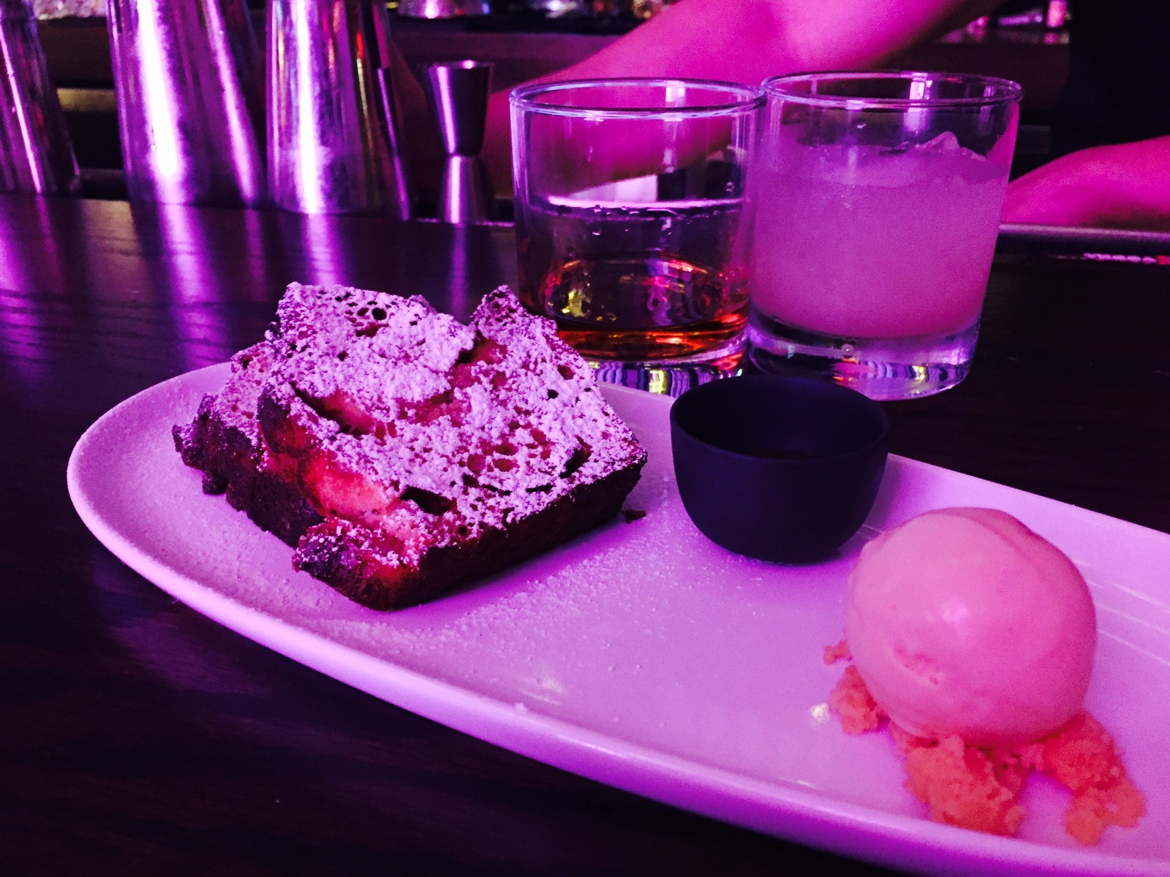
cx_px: 585
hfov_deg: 61.7
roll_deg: -0.9
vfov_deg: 48.2
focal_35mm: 29
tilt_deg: -27.1
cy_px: 438
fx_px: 980
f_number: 2.2
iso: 500
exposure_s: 1/15
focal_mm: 4.15
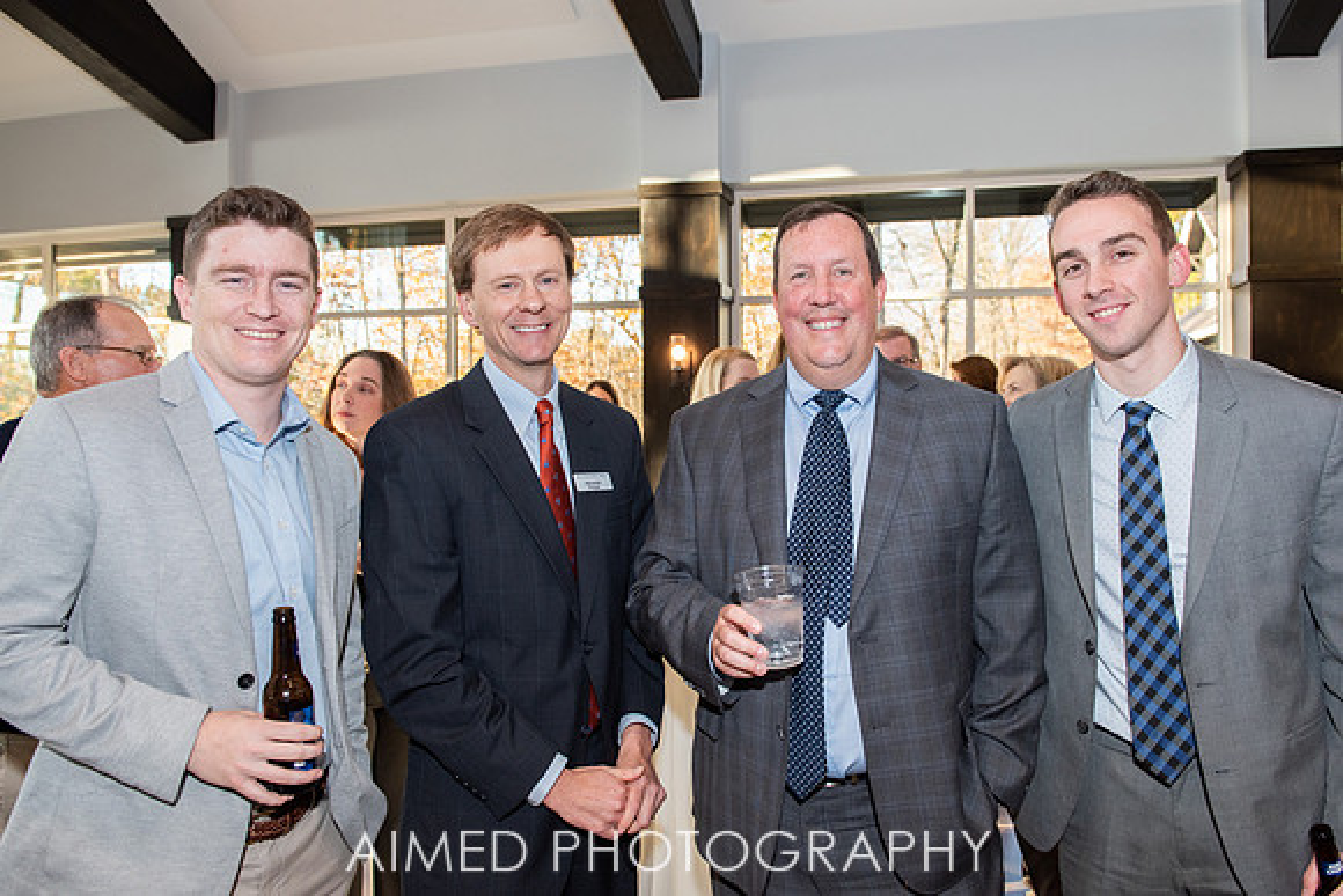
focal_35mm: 27
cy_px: 436
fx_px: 995
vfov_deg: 48.5
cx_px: 711
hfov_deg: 68.0
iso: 640
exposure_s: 1/250
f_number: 4
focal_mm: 24
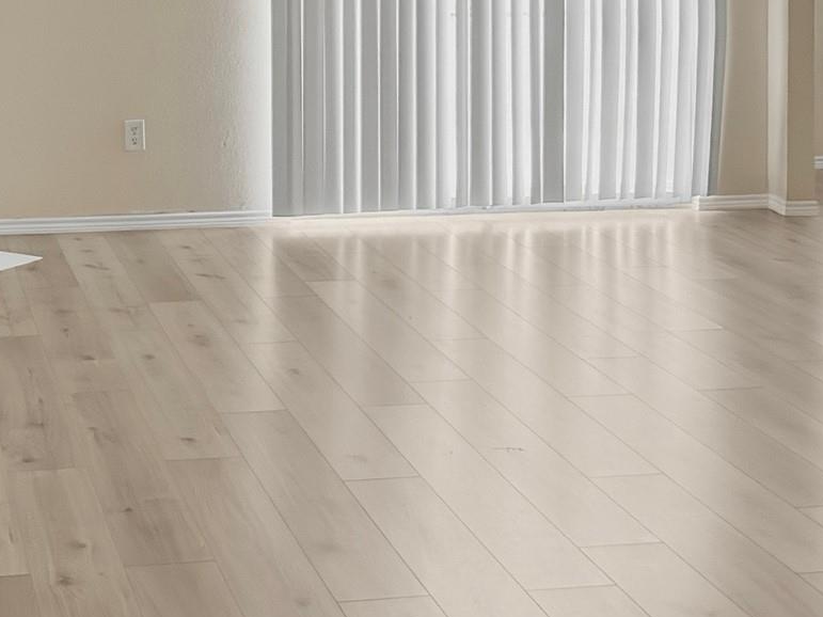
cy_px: 85
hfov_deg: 25.1
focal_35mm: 77
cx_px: 231
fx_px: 1830
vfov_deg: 18.9
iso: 50
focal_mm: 3
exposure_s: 1/60
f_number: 1.8
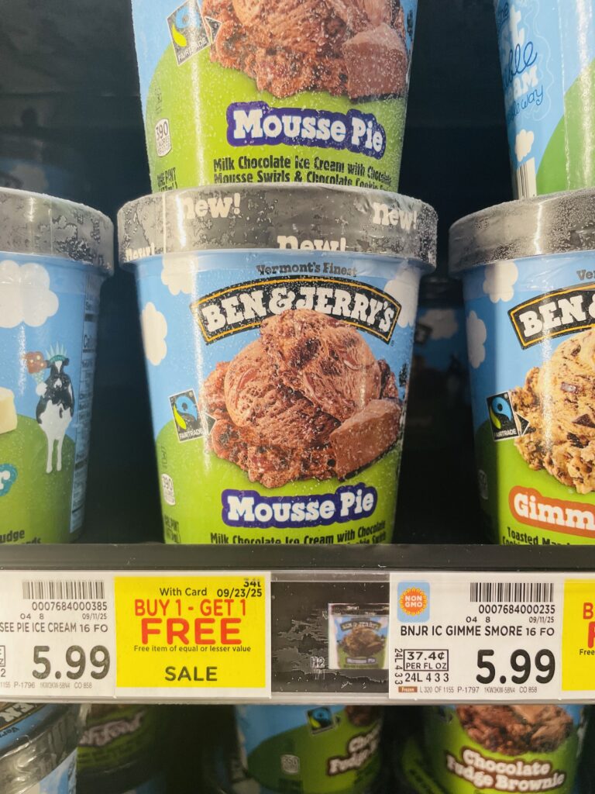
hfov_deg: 53.1
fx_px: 596
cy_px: 397
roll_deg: +0.3
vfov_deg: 67.3
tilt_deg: -4.7
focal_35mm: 26
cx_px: 298
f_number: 1.6
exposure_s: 1/120
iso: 100
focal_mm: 4.2
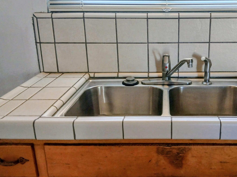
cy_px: 73
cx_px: 164
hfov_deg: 47.9
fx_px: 260
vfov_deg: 37.6
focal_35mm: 38
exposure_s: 1/50
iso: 125
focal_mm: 3.98
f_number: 1.8
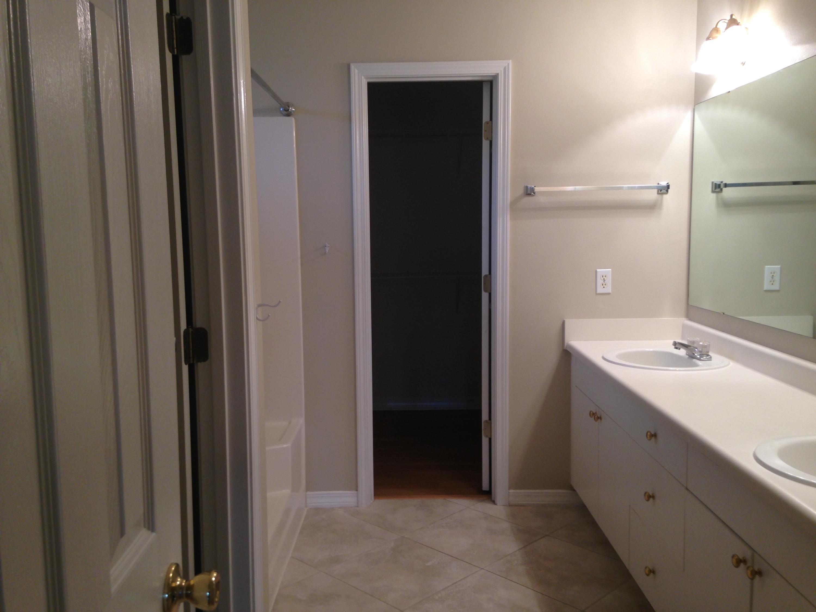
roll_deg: +0.0
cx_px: 408
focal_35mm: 33
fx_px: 778
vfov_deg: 42.9
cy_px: 306
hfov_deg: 55.4
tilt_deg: -7.0
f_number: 2.4
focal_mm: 4.12
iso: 50
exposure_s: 1/24
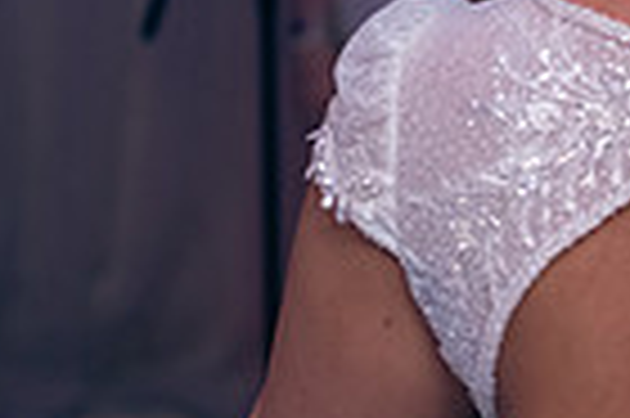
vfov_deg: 5.9
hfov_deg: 8.7
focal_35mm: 232
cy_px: 61
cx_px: 927
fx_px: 4055
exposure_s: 1/160
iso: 800
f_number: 3.5
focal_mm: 56
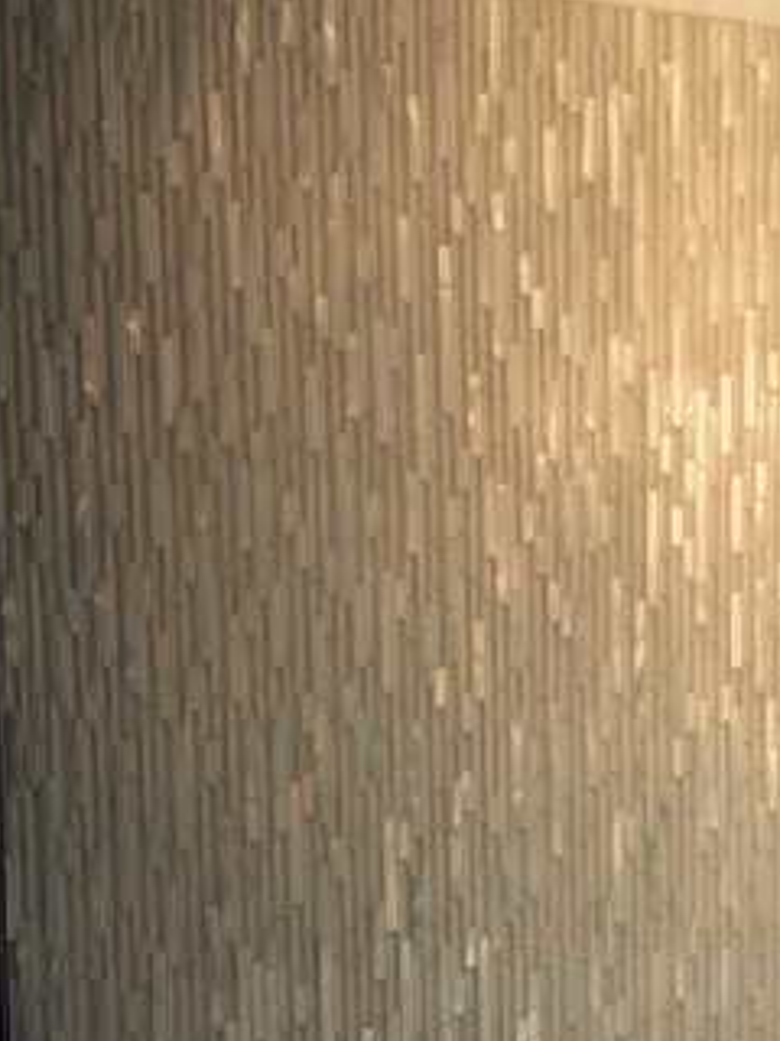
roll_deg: +0.9
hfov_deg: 24.9
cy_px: 927
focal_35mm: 58
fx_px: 1743
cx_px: 588
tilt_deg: -6.5
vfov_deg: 31.7
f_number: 2.2
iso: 32
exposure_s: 1/60
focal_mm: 4.15
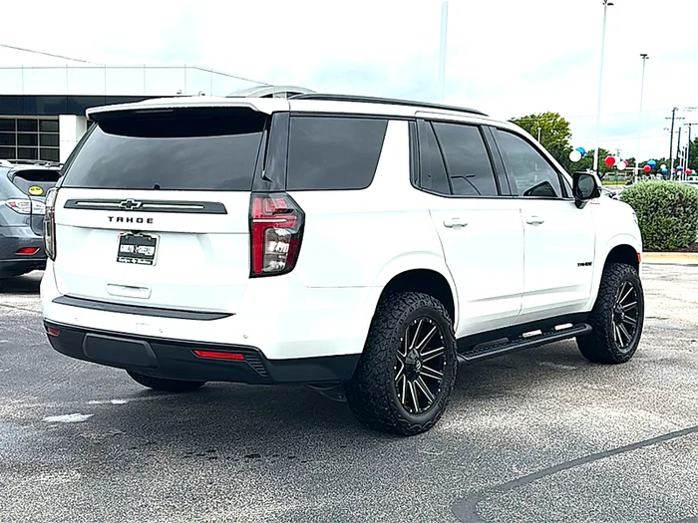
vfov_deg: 36.0
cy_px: 262
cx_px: 349
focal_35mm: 40
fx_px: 807
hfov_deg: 46.8
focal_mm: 6.86
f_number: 1.78
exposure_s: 1/3623
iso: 80
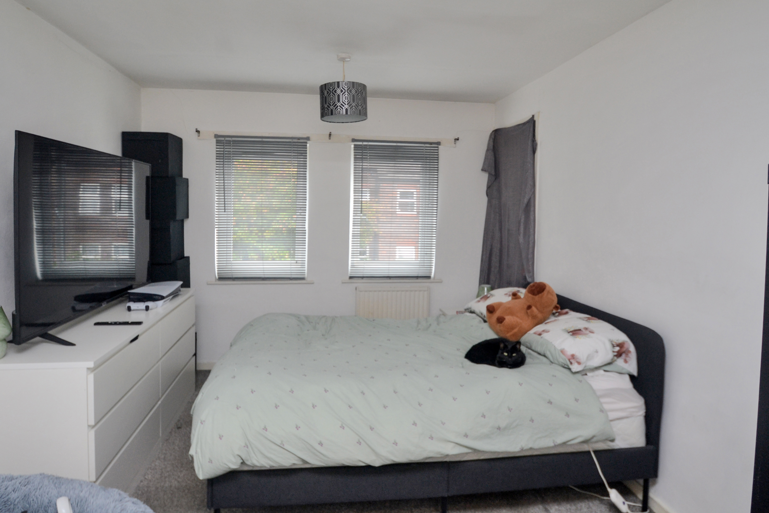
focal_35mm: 18
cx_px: 384
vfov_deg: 67.4
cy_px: 256
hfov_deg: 90.0
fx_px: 384
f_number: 5
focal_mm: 12
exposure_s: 1/40
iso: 400
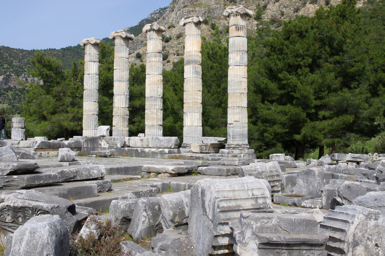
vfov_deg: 34.1
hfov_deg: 49.6
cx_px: 192
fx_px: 417
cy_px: 128
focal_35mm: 39
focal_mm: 26.25
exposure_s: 1/180
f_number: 13
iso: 200
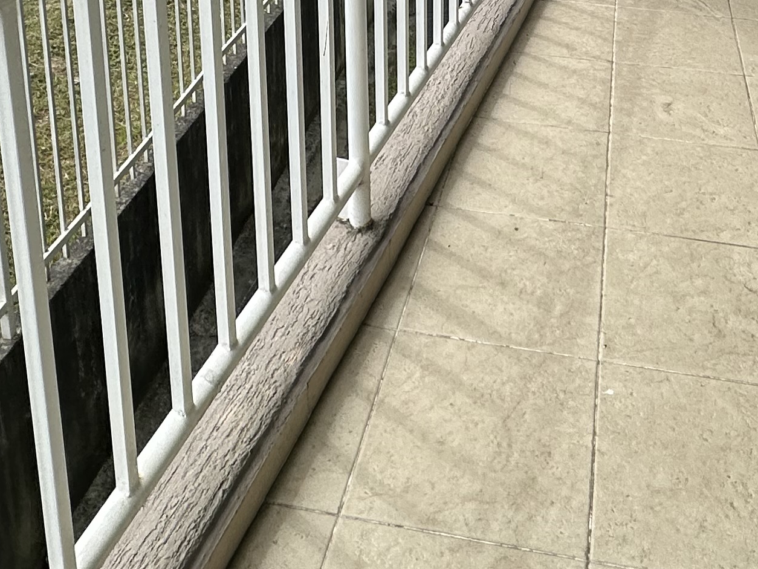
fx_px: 986
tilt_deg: -11.3
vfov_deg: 26.5
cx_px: 479
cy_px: -200
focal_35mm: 45
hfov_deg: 41.7
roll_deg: -2.0
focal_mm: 2.22
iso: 40
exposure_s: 1/1024
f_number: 2.2
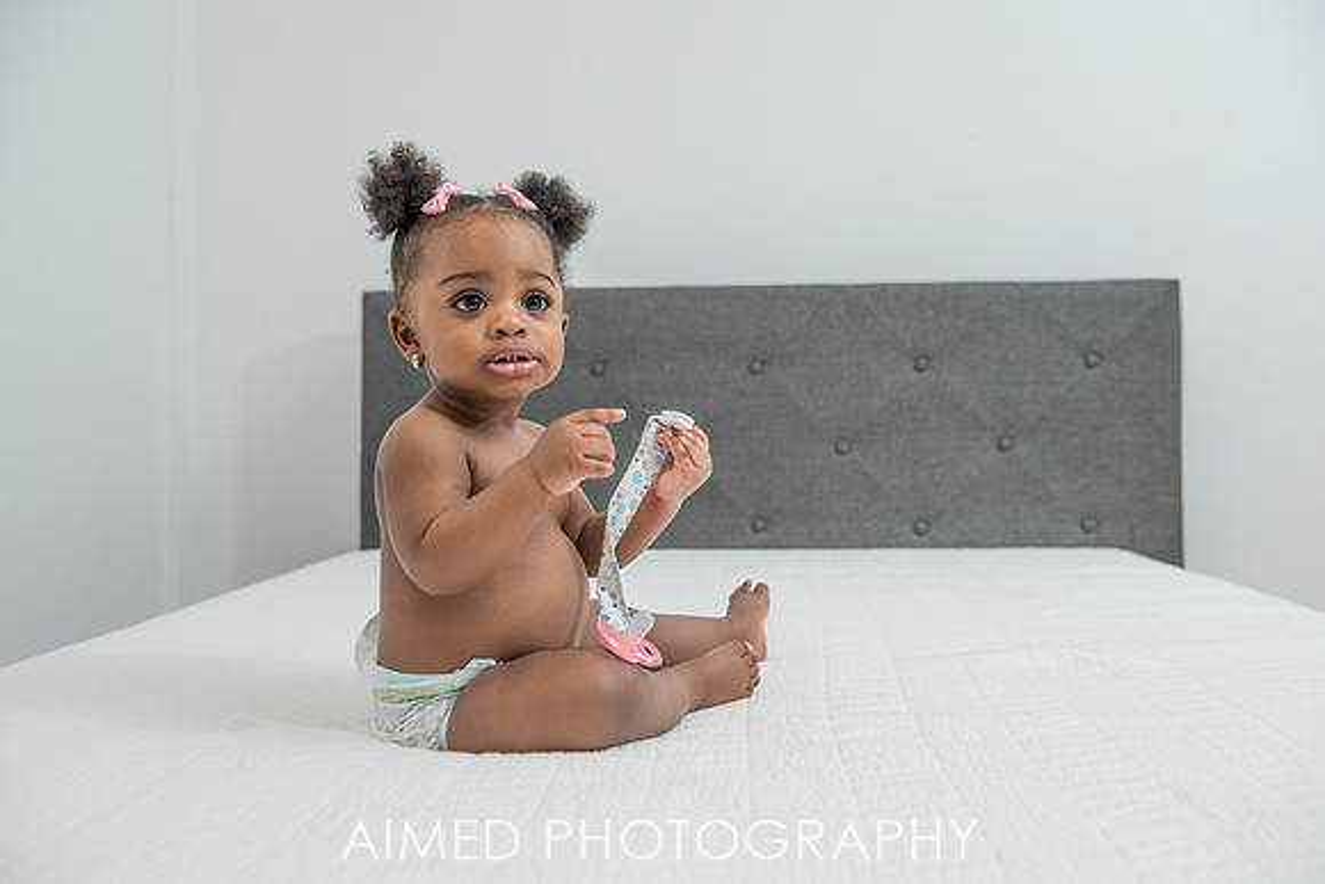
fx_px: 1252
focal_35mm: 34
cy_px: 442
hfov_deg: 55.8
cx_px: 662
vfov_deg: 38.9
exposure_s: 1/200
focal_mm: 34
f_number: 4
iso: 1000
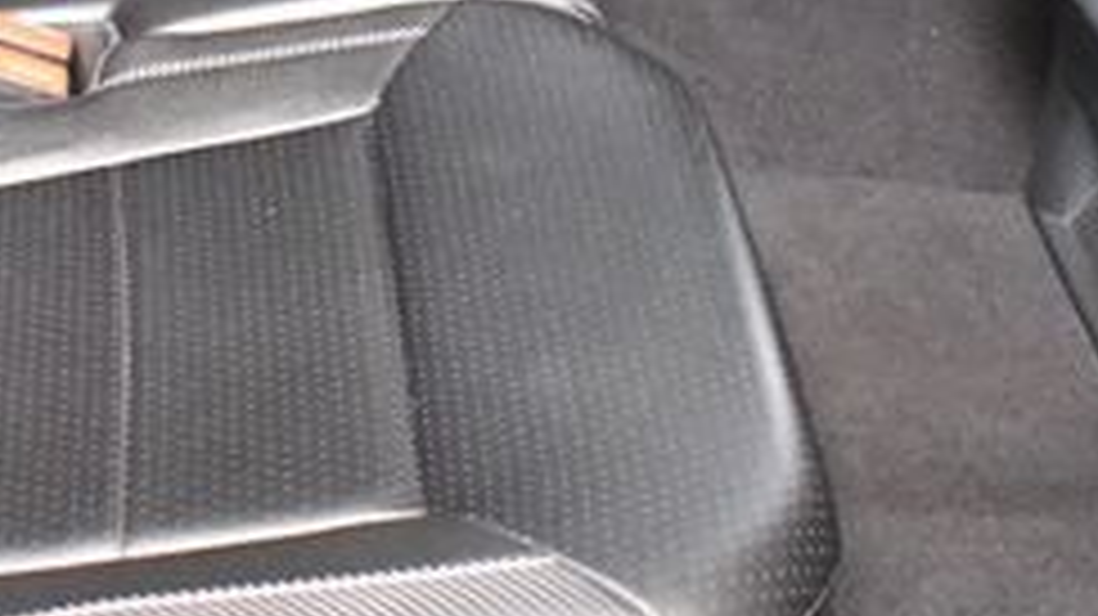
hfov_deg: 21.4
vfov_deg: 11.8
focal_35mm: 99
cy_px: -207
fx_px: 2881
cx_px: 284
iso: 10000
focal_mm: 18
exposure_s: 1/60
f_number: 3.5
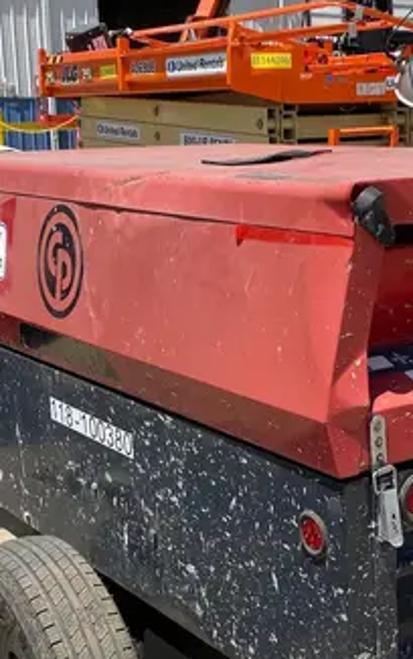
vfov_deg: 32.7
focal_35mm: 62
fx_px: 1116
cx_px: 322
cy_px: 434
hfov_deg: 20.8
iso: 32
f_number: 1.8
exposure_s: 1/2571
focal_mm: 4.25
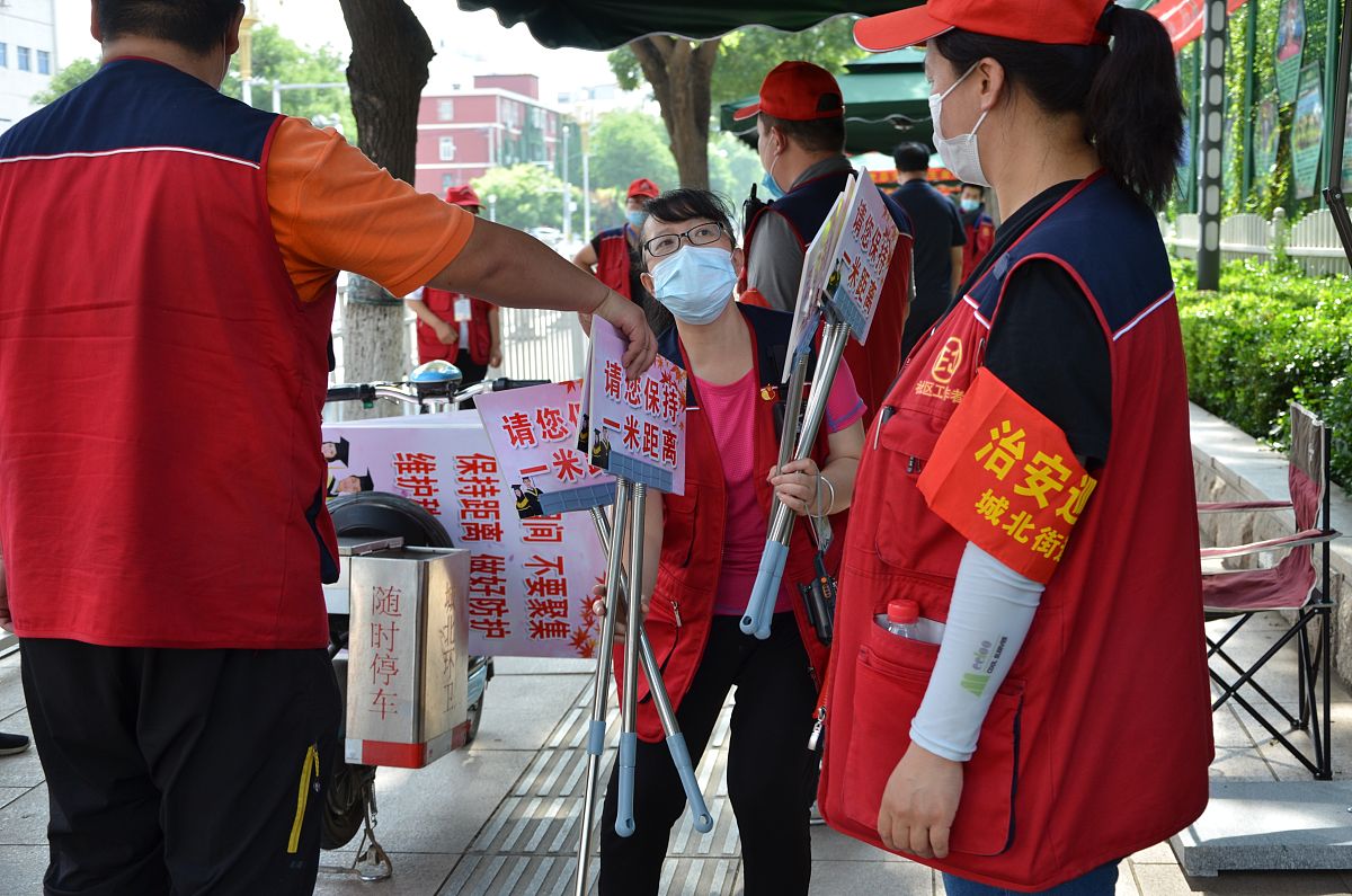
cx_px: 676
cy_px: 448
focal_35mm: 45
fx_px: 1687
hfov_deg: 43.7
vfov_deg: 29.7
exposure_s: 1/125
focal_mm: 30
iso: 200
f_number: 5.6
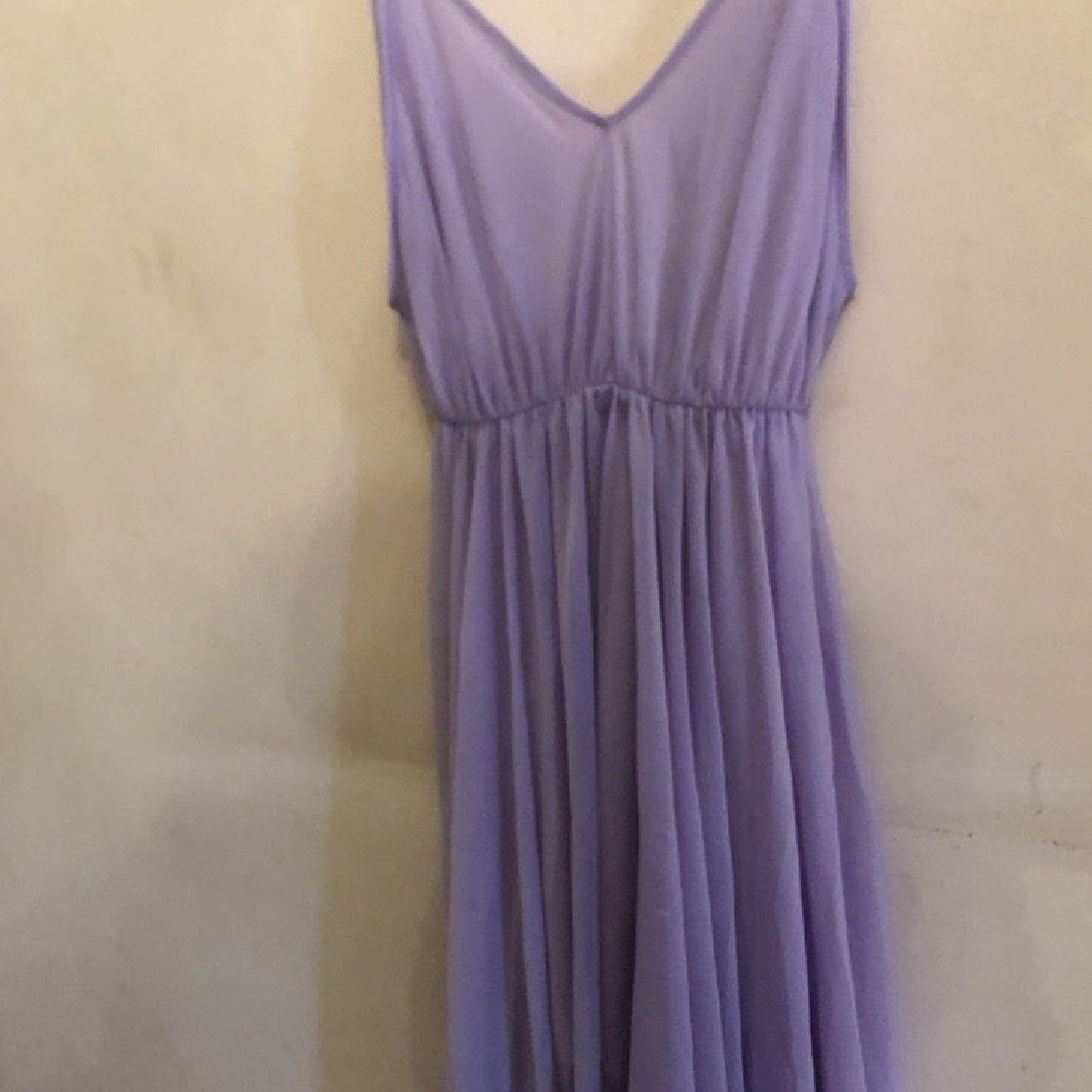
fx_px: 1213
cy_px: 618
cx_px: 560
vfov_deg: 48.3
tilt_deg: -17.6
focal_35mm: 34
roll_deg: +5.5
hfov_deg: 48.4
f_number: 1.8
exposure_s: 1/4
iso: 80
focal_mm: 3.99
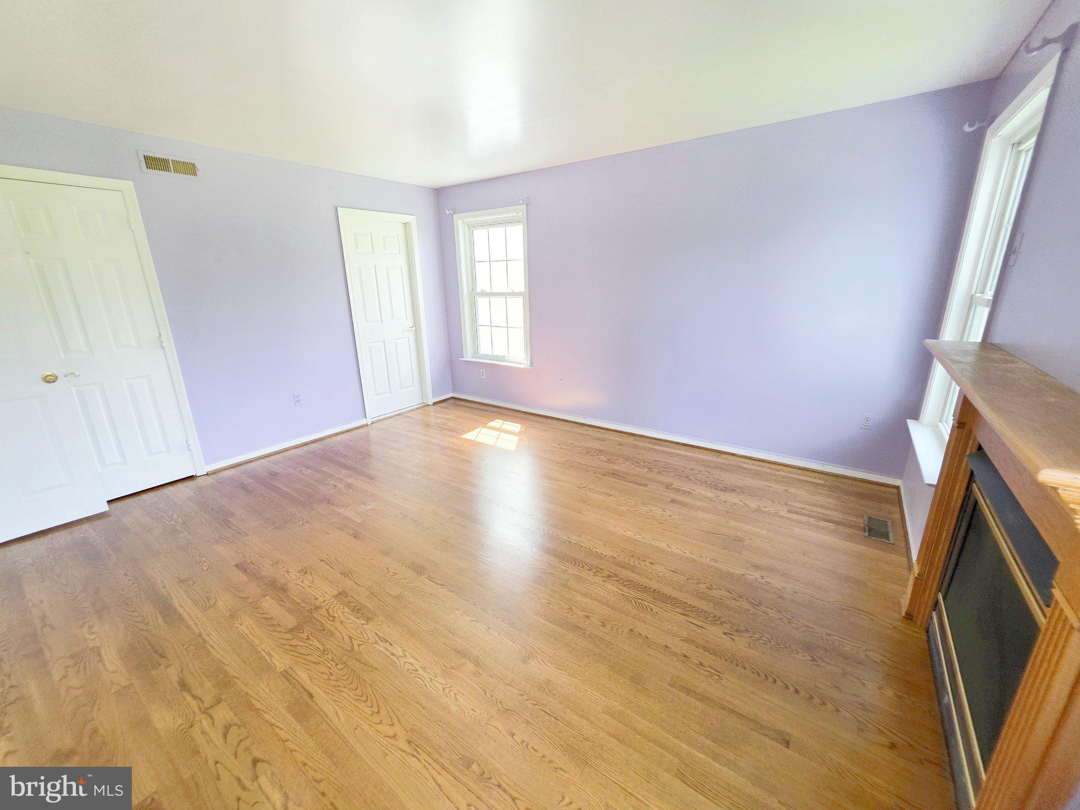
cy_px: 405
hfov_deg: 106.2
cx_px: 540
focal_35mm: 13
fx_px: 406
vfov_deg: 89.9
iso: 100
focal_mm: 2.2
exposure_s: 1/120
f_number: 1.9
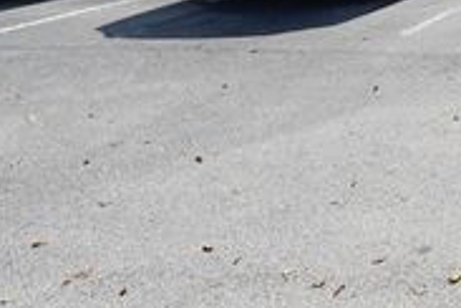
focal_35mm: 58
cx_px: 786
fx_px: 739
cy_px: -226
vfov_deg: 18.8
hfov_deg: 23.0
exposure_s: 1/640
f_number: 5
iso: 100
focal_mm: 11
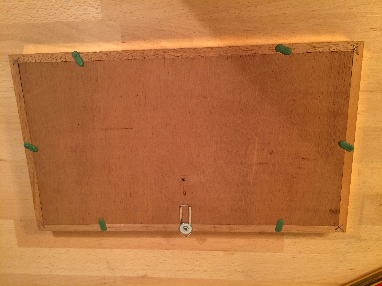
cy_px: 143
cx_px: 191
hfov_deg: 61.7
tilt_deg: -73.0
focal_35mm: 29
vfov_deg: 48.2
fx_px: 320
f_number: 2.2
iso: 80
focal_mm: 4.15
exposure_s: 1/33
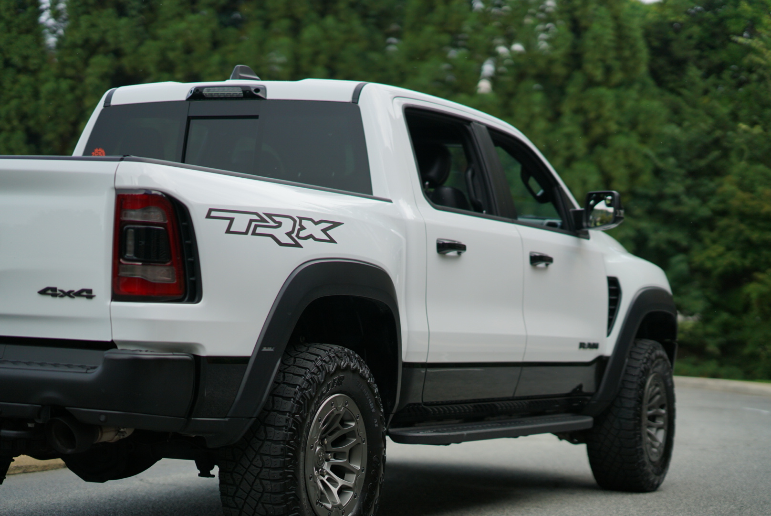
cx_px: 386
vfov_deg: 16.1
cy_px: 258
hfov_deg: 23.9
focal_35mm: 85
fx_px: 1822
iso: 400
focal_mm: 85
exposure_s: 1/8000
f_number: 1.4
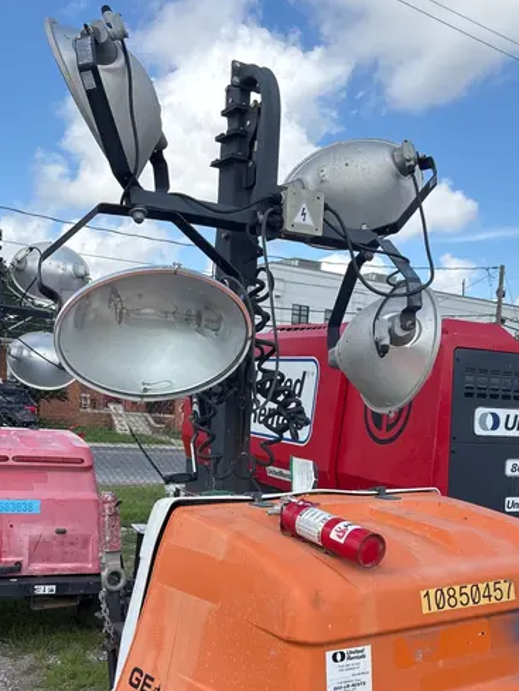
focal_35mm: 39
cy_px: 512
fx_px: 779
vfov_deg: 46.3
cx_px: 294
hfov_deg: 36.8
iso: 50
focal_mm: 5.96
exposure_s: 1/1783
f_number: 1.6
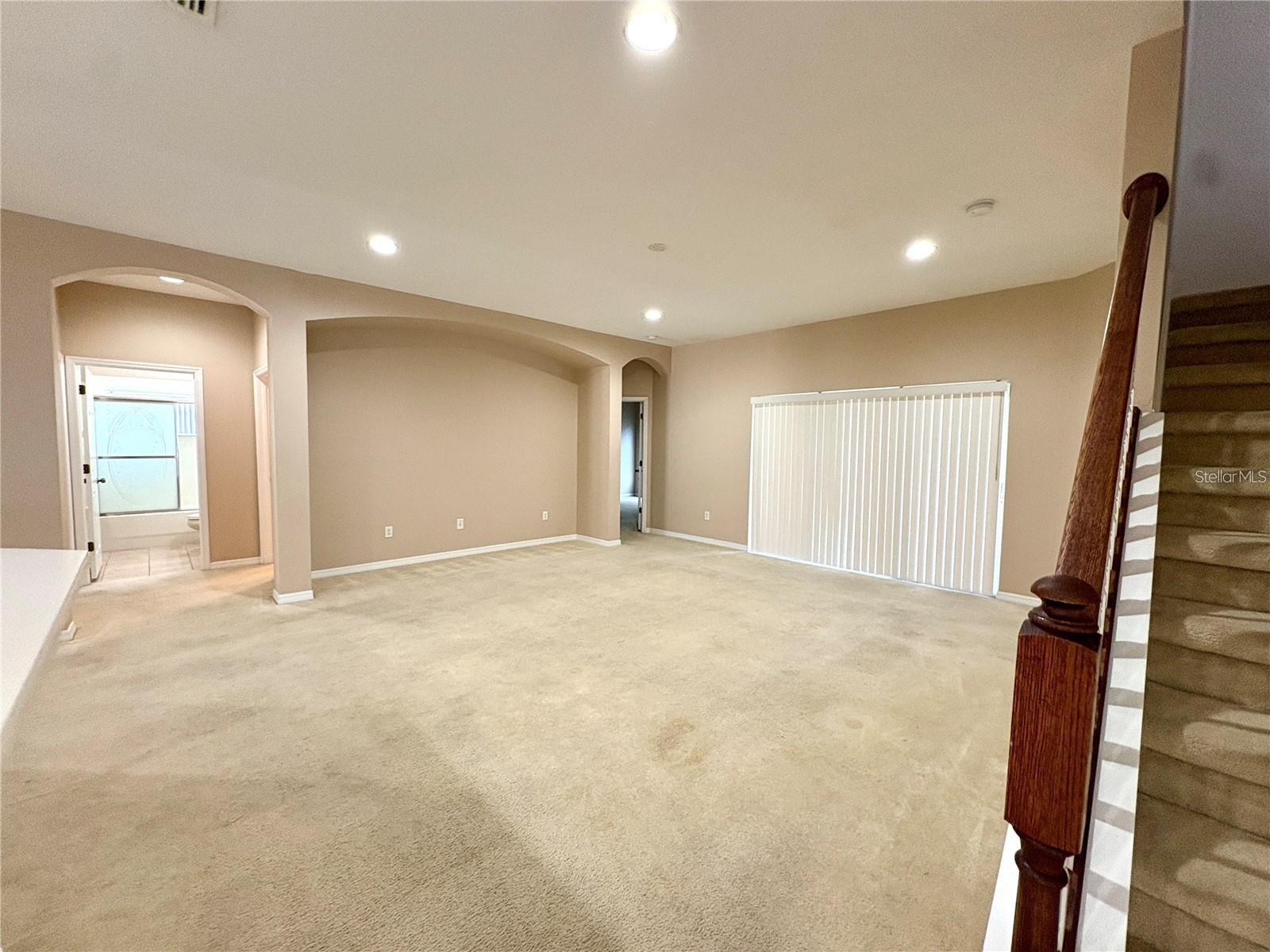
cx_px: 635
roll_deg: -0.5
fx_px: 514
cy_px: 476
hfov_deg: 102.1
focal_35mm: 14
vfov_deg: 85.7
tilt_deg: -4.9
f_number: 2.2
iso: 250
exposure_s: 1/60
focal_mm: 2.22
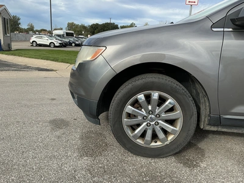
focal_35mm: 28
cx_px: 122
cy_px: 92
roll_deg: -2.2
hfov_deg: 63.4
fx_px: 197
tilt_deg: -13.3
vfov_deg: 49.7
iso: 25
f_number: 1.8
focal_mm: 3
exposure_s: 1/912
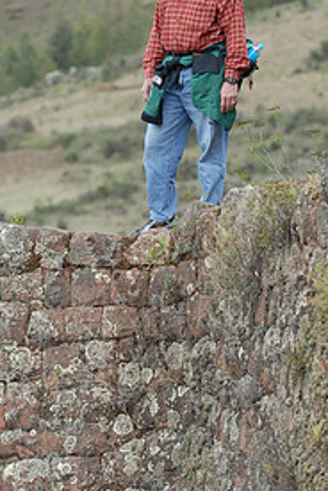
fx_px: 4744
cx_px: 116
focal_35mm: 348
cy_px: 145
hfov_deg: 4.0
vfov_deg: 5.9
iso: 400
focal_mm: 110
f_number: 2.8
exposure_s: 1/1600
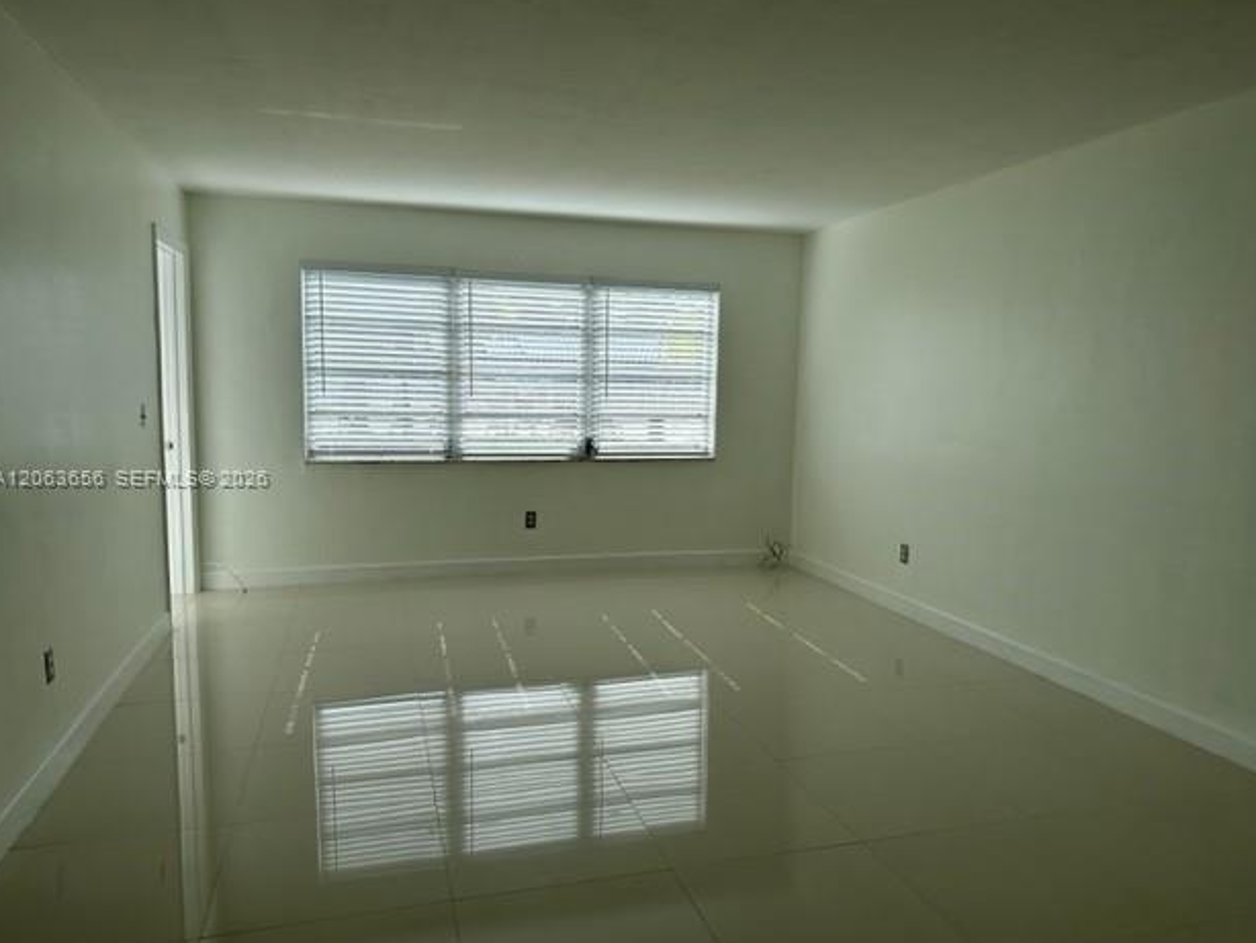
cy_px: 479
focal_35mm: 25
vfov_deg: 54.9
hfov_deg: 69.4
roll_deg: -1.4
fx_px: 907
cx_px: 642
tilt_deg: -7.5
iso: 80
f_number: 1.78
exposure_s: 1/1339
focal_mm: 6.86
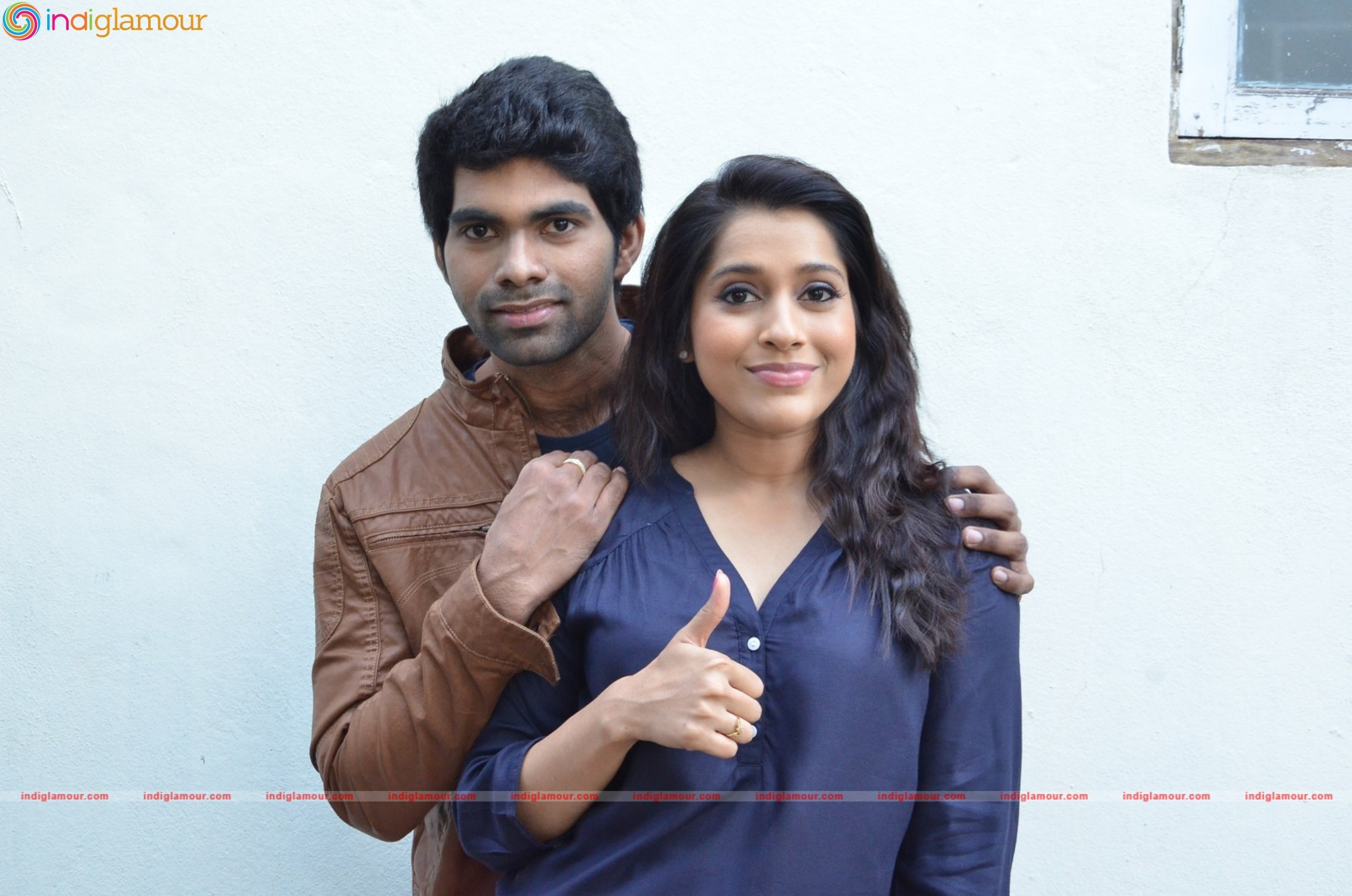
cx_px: 676
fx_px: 1912
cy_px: 448
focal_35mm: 51
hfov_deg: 39.0
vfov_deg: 26.4
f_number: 6.3
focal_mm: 34
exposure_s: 1/125
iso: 1600
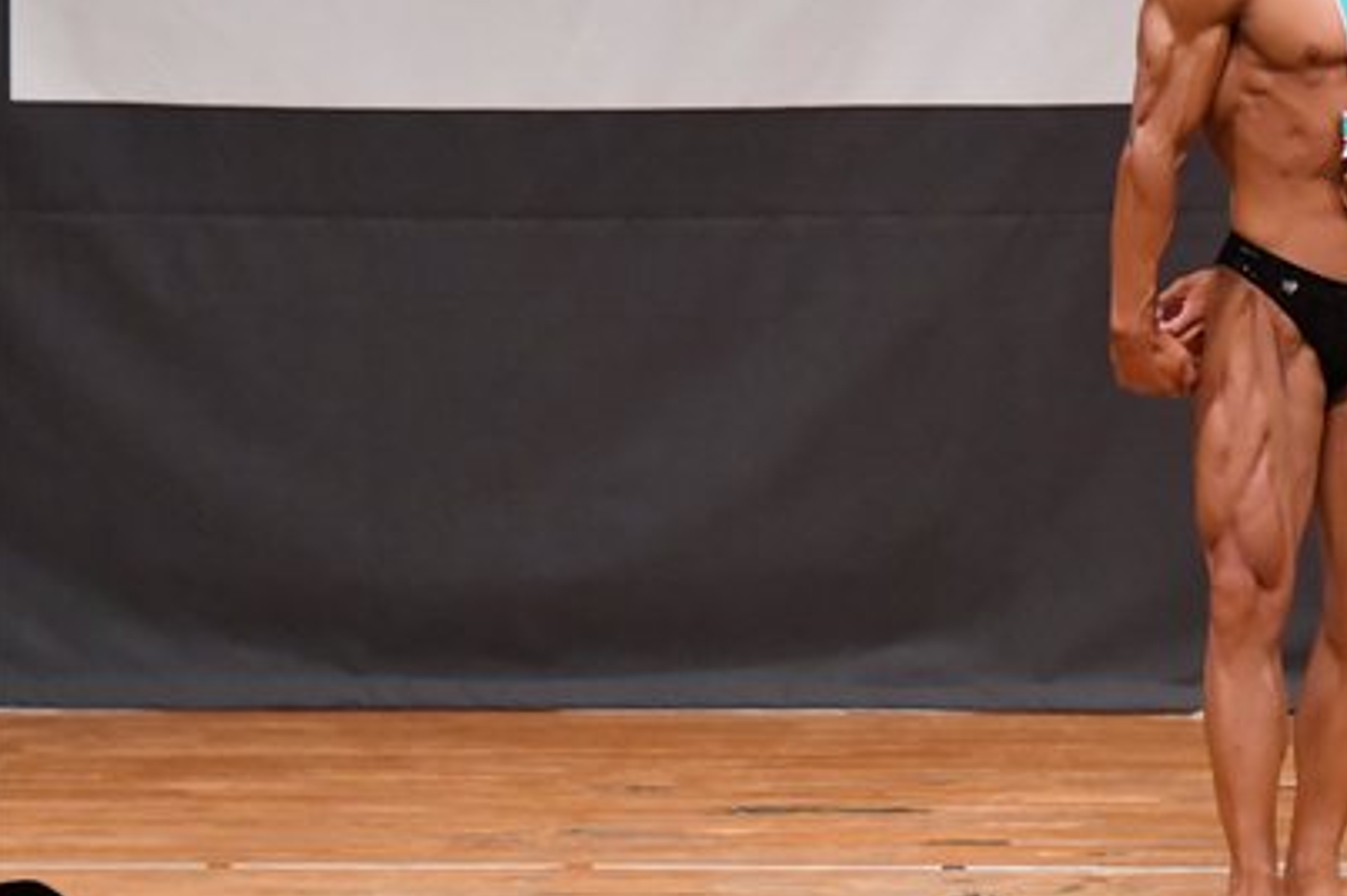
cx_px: 1278
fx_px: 16188
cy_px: 351
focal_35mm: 433
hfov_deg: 4.8
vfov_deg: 3.2
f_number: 5.6
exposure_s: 1/400
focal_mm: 150
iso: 7200
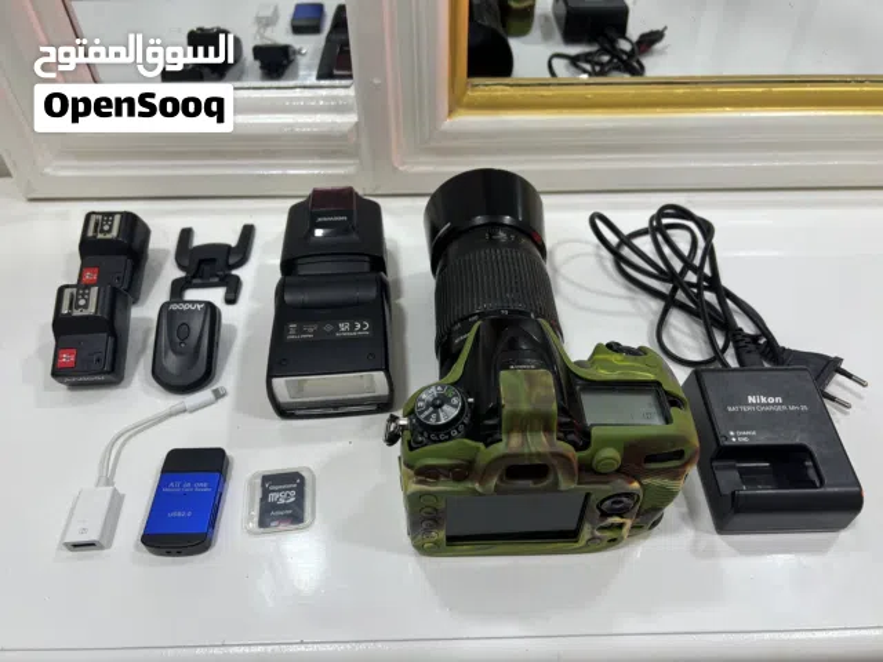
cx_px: 442
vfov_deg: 53.1
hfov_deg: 67.3
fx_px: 663
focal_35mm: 26
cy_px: 331
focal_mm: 5.7
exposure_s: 1/100
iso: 40
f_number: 1.5
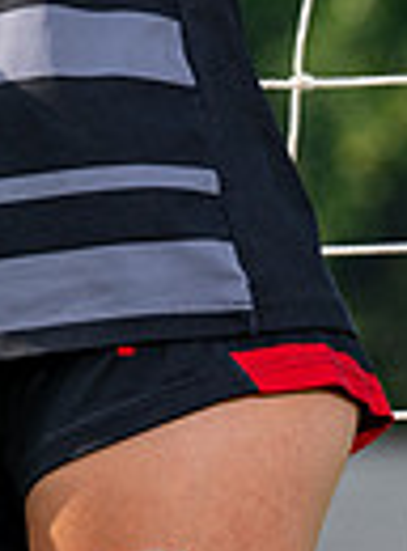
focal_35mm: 933
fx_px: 14773
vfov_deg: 2.1
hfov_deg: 1.6
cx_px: -355
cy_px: -147
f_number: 6.3
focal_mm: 165
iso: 64
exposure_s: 1/400
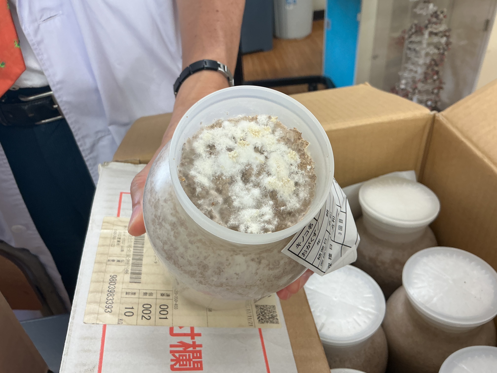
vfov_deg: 48.2
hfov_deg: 61.7
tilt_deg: -39.3
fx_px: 416
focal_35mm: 29
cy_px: 186
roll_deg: +5.7
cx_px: 248
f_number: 1.8
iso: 40
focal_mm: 3
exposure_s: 1/60
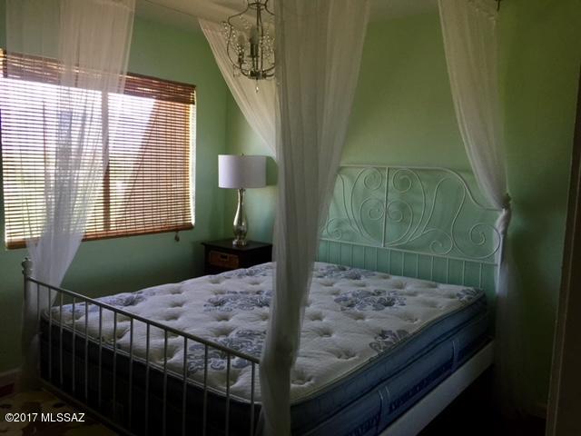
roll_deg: -1.7
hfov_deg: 61.7
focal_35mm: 29
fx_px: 487
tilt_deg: -7.3
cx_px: 290
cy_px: 218
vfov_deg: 48.2
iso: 50
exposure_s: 1/30
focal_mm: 4.15
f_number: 2.2
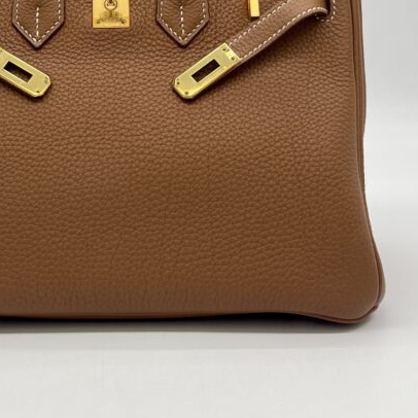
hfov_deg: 29.2
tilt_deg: -5.0
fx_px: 792
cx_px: 117
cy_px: 68
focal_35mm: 58
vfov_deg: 28.7
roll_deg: +1.5
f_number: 1.5
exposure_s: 1/136
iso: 32
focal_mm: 5.7
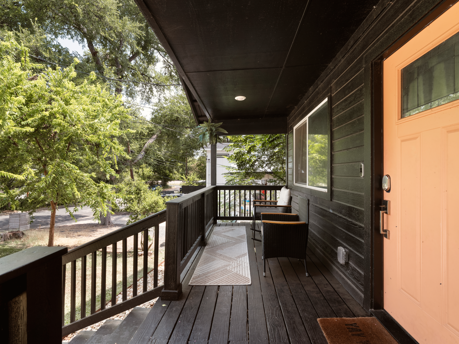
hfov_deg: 94.5
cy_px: 172
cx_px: 230
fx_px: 212
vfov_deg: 78.1
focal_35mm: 16
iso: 400
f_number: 14
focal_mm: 20.3
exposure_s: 1/3
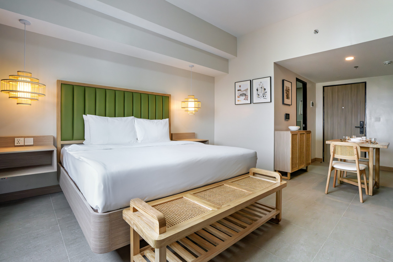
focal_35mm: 17
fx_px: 186
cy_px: 131
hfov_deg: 93.3
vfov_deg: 70.4
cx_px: 196
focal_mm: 17
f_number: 8
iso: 2000
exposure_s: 1/200
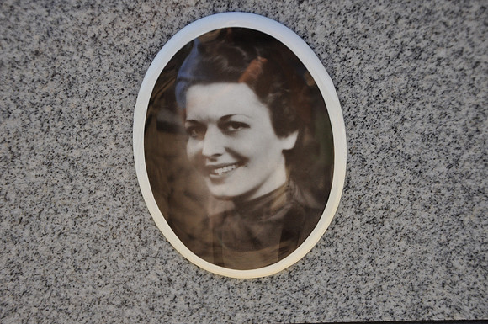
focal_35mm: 93
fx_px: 1259
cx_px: 244
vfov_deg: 14.7
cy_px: 162
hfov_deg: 21.9
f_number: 5.3
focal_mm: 62
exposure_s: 1/250
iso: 450
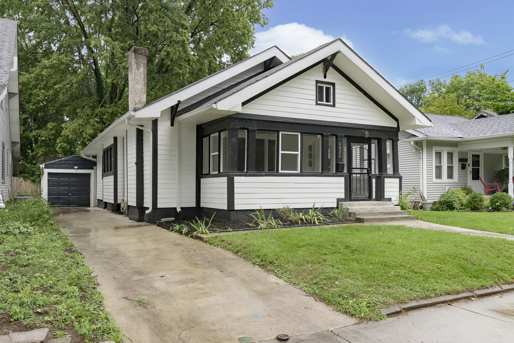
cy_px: 172
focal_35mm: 27
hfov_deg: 67.4
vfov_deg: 48.0
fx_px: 386
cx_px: 257
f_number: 5.6
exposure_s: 1/1000
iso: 320
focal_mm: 27
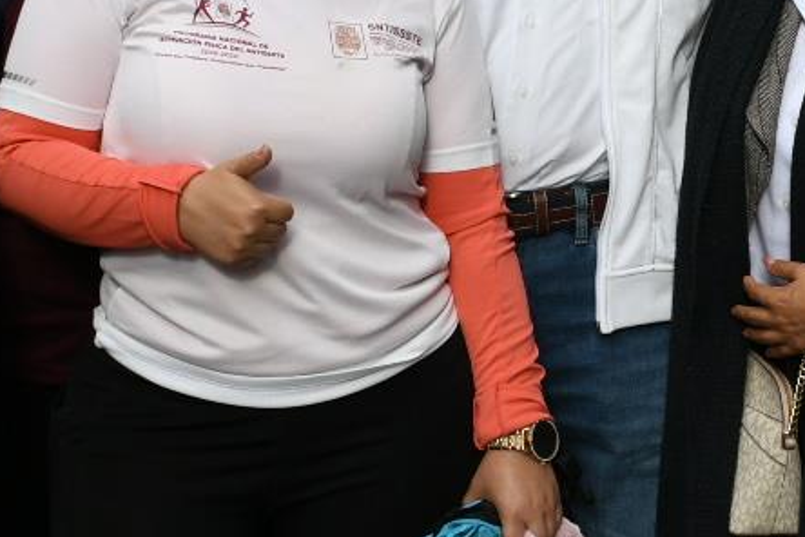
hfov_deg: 16.3
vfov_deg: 11.0
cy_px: 94
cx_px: 731
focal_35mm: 124
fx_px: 2773
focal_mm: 23
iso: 160
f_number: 9
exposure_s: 1/100
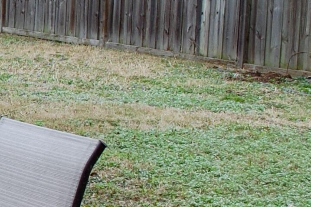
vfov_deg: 10.3
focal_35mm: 133
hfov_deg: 13.5
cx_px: -290
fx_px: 1147
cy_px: 85
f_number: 5.6
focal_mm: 22
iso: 320
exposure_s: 1/125
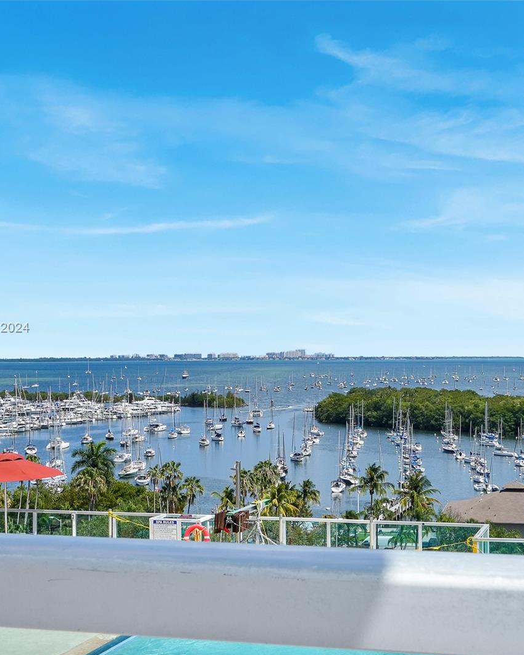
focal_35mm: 58
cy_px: 328
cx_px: 325
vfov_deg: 32.5
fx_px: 1124
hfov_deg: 26.2
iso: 250
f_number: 16
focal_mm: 27.5
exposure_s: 1/1600
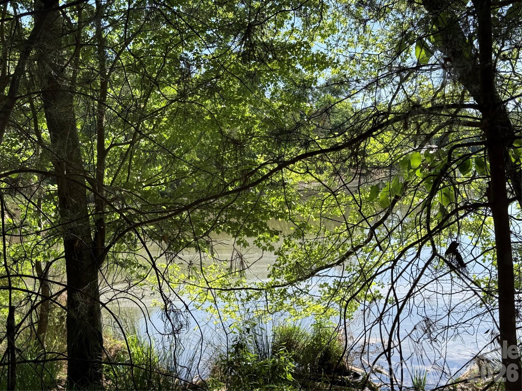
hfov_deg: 39.7
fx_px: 724
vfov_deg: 30.3
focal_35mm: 48
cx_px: 261
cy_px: 196
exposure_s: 1/1795
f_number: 1.78
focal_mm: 6.76
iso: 64
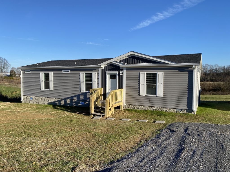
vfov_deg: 53.1
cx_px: 115
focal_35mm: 26
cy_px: 86
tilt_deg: -4.2
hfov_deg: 67.3
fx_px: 173
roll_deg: -0.3
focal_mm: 4.25
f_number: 1.8
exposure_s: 1/2513
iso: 32
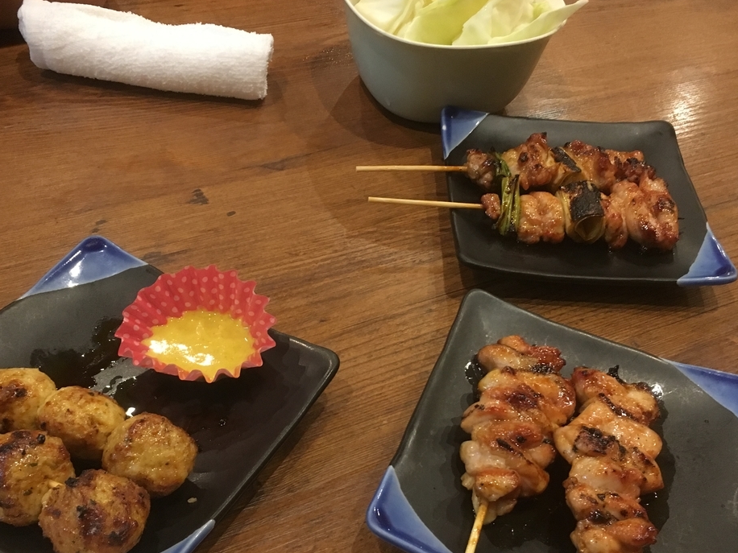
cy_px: 328
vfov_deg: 37.6
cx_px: 369
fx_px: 810
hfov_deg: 49.0
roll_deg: -7.0
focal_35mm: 38
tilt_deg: -44.9
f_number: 2.2
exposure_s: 1/17
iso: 200
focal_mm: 4.15
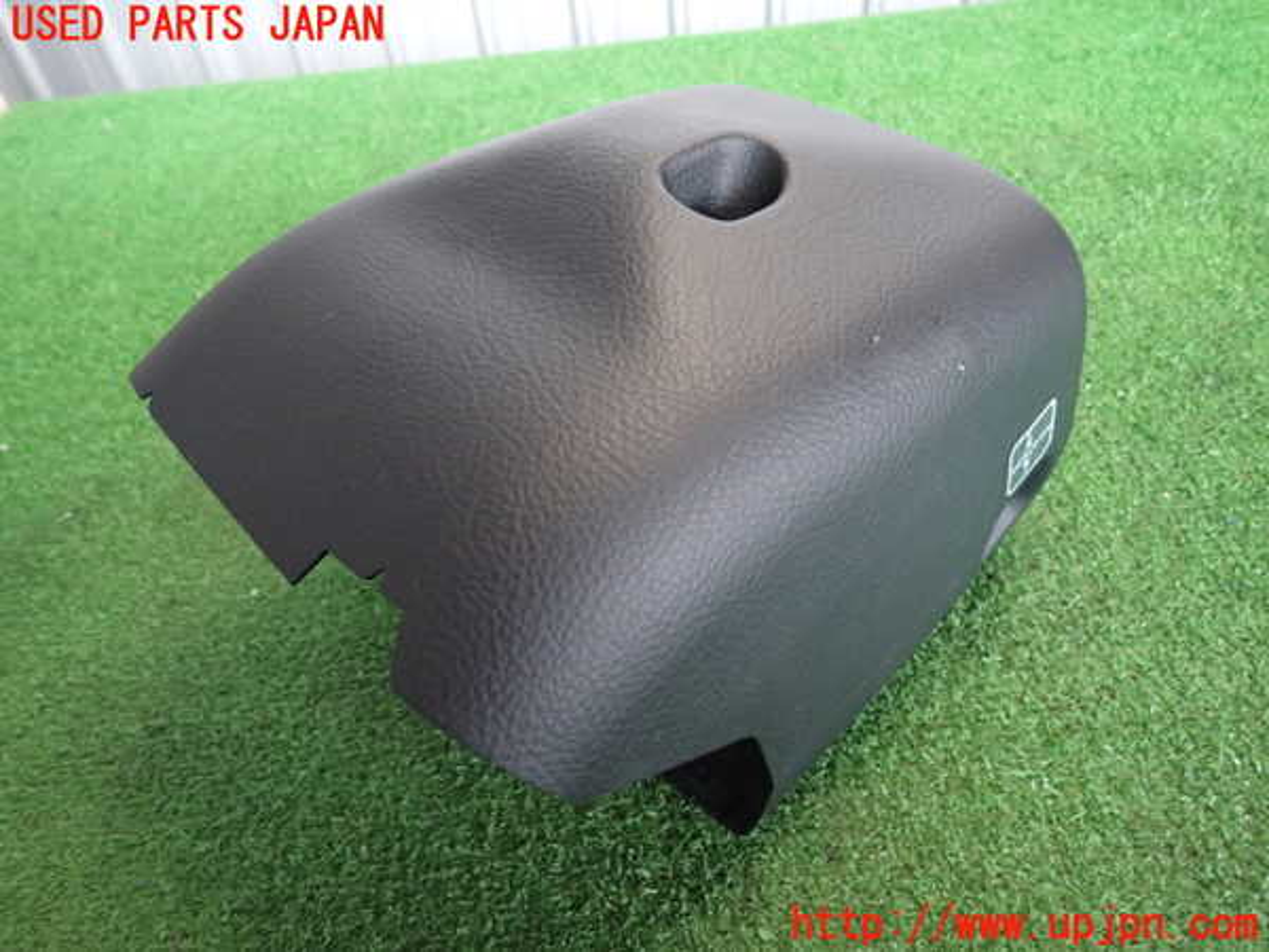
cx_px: 634
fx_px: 916
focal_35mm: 25
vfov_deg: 54.9
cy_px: 476
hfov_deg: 69.4
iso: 400
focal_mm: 4.5
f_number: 2
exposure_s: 1/30
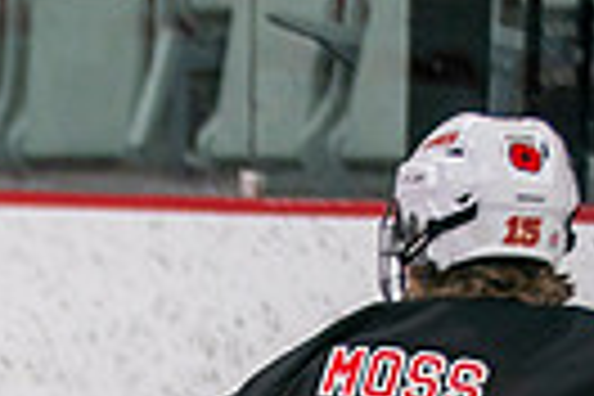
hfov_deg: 2.9
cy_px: 1053
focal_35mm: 696
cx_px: -813
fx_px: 11483
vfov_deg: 2.0
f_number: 2.8
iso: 800
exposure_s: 1/640
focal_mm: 115
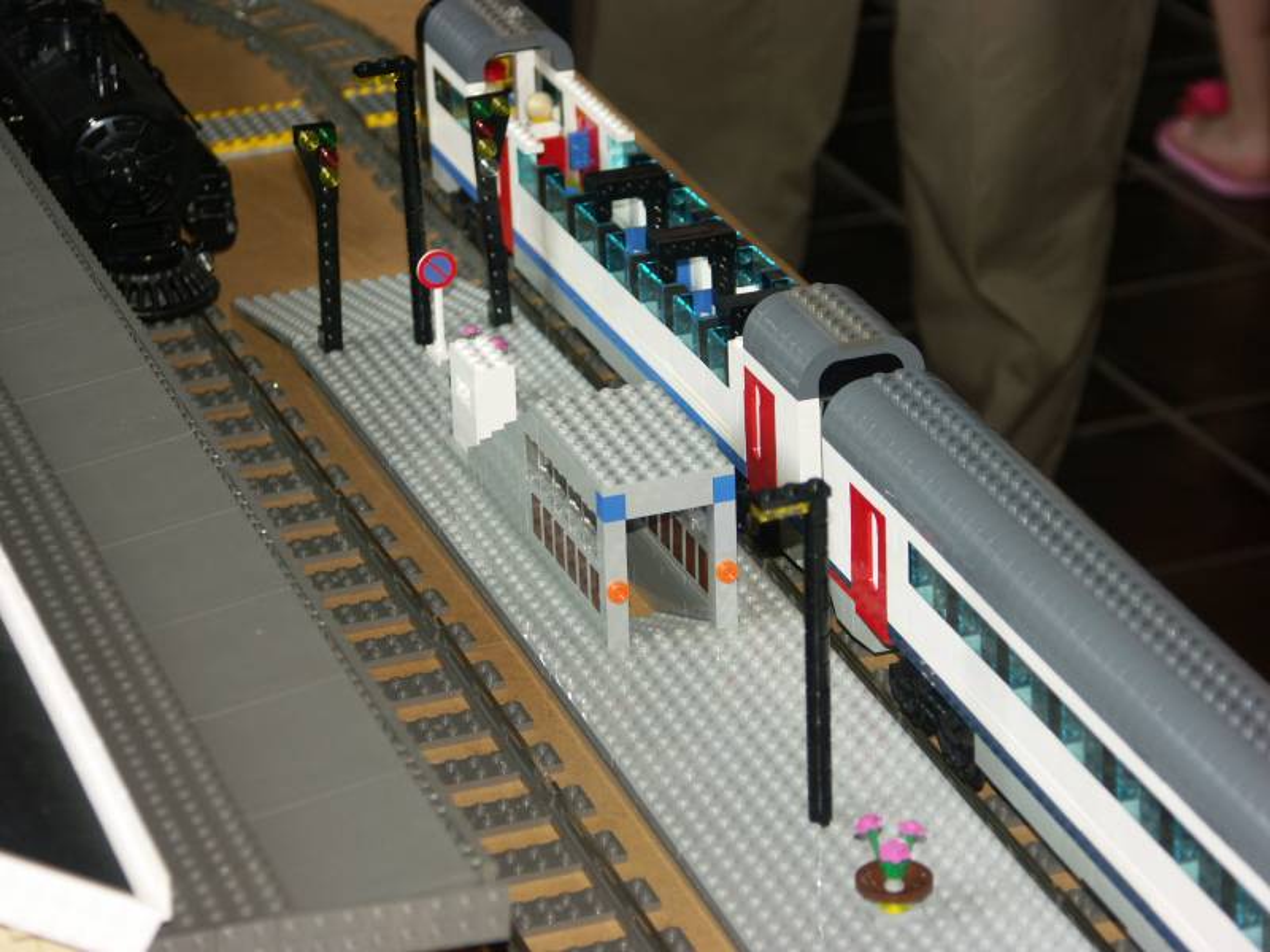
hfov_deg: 16.4
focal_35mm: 120
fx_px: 4403
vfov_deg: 12.3
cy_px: 476
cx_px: 635
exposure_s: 1/125
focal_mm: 30.63
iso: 100
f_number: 3.2
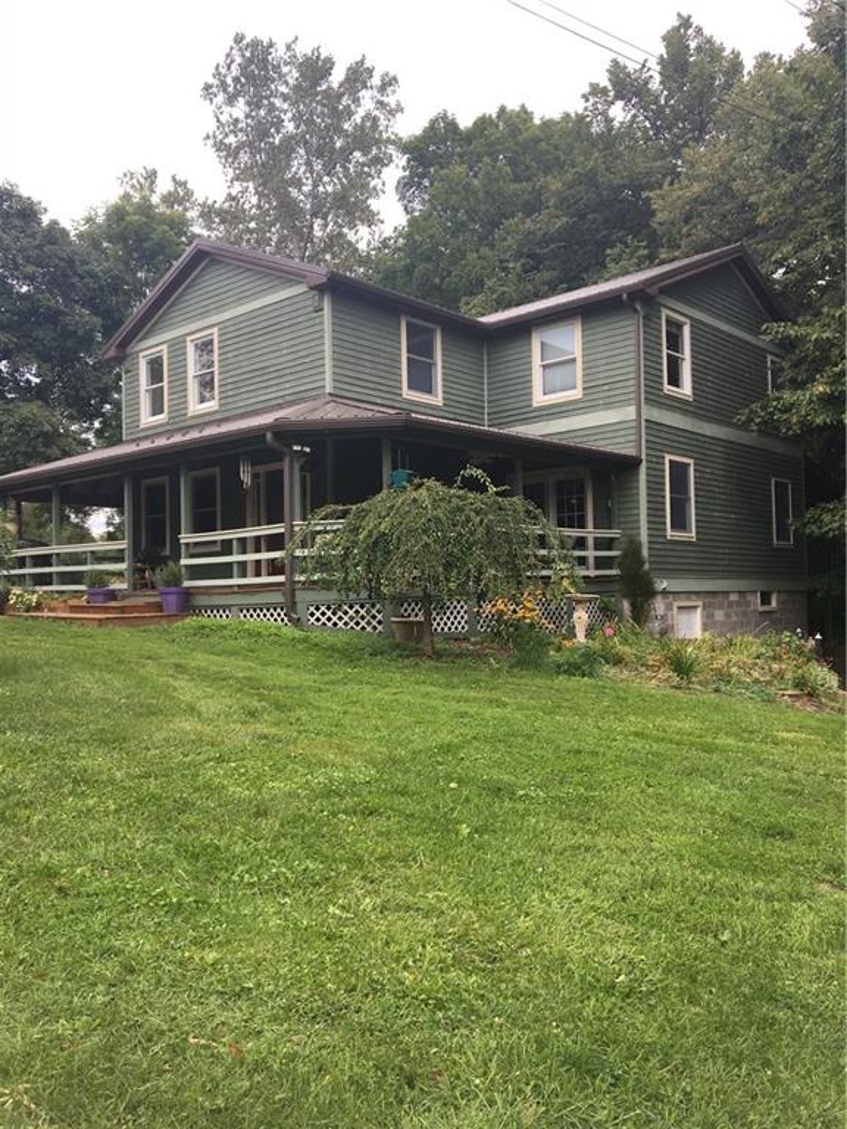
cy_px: 564
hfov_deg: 48.2
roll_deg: +0.9
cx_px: 424
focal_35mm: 29
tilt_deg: +2.9
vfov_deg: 61.7
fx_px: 946
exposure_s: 1/370
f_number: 2.2
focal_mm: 4.15
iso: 25
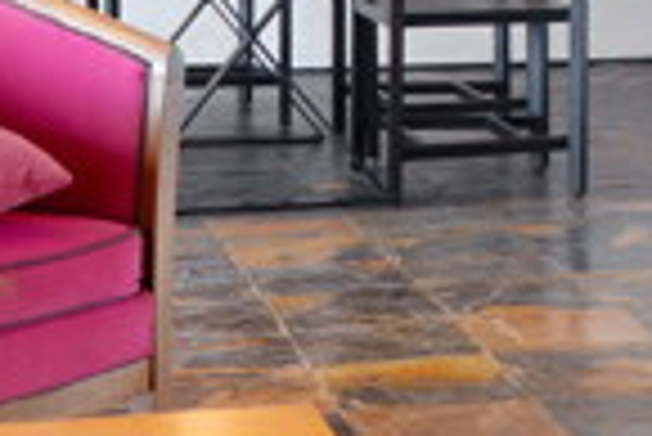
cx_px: 540
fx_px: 2393
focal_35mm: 132
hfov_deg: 15.4
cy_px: -279
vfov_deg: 10.0
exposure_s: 1/40
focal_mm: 21.1
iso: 200
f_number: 4
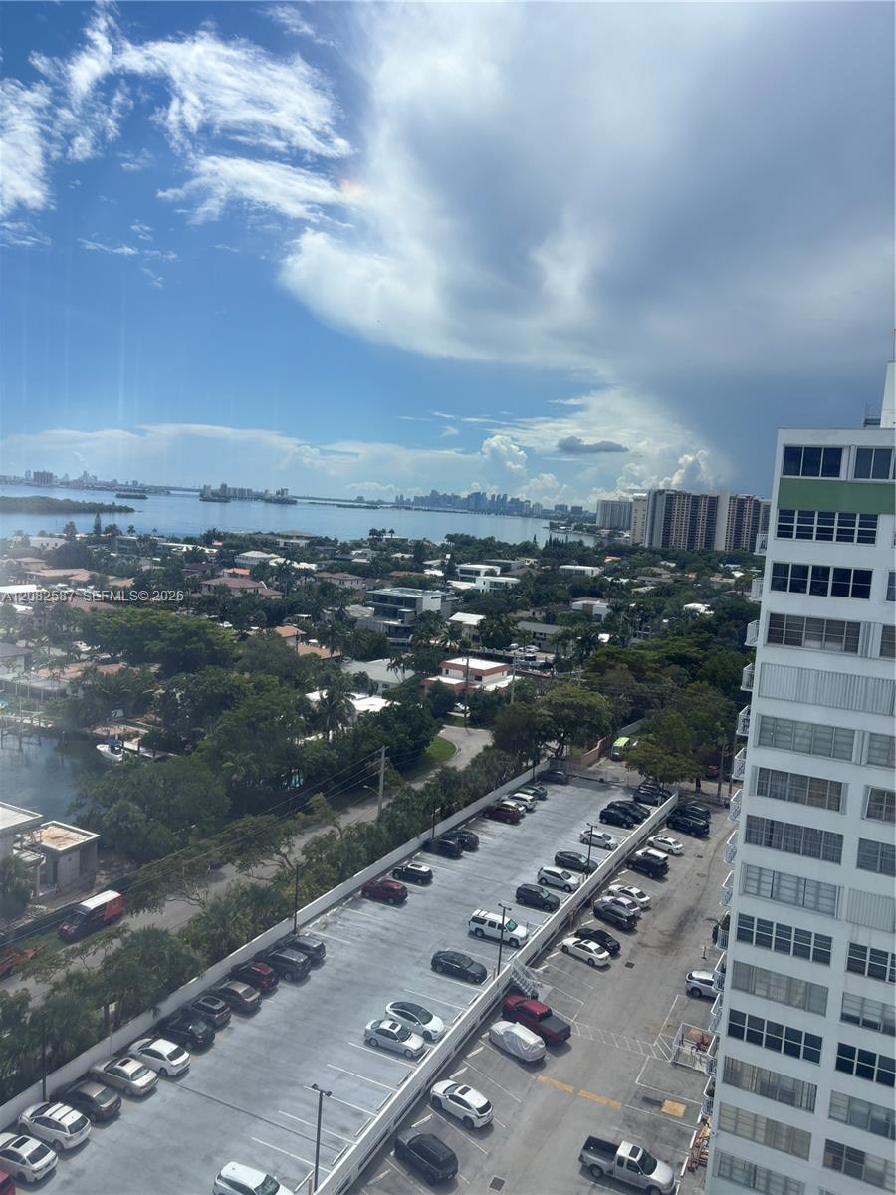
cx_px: 448
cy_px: 598
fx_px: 897
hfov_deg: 53.1
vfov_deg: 67.3
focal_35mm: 26
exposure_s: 1/5814
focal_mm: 5.96
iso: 50
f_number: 1.6
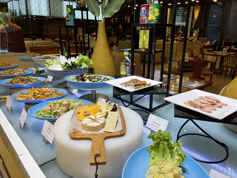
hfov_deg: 67.3
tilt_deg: -16.1
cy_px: 89
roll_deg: -0.4
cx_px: 118
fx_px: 178
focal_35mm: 26
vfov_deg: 53.1
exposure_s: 1/100
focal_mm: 4.2
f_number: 1.6
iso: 64
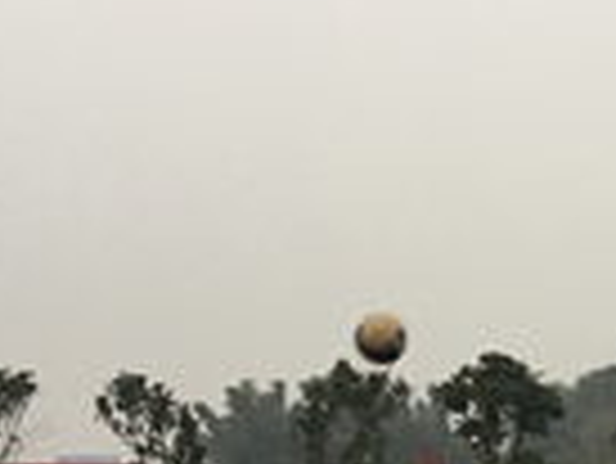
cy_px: 520
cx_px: 589
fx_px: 1888
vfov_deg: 13.7
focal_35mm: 106
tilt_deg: +1.7
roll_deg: +0.0
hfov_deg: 18.1
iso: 40
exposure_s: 1/33
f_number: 2.2
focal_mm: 4.15
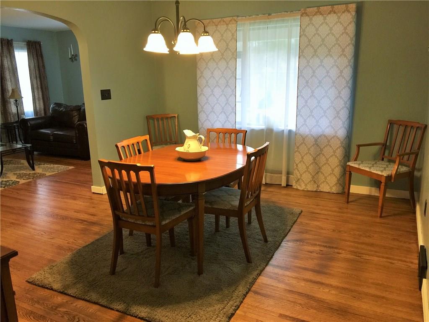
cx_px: 214
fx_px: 359
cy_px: 161
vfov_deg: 48.2
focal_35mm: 29
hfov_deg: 61.7
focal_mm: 4.15
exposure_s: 1/15
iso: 64
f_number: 2.2
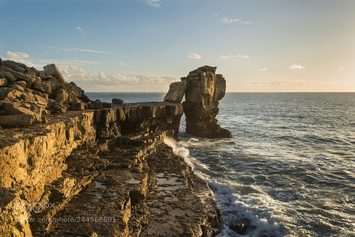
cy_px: 118
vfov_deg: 45.0
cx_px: 178
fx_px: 286
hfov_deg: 63.6
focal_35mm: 29
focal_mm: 29
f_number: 16
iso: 100
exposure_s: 1/50
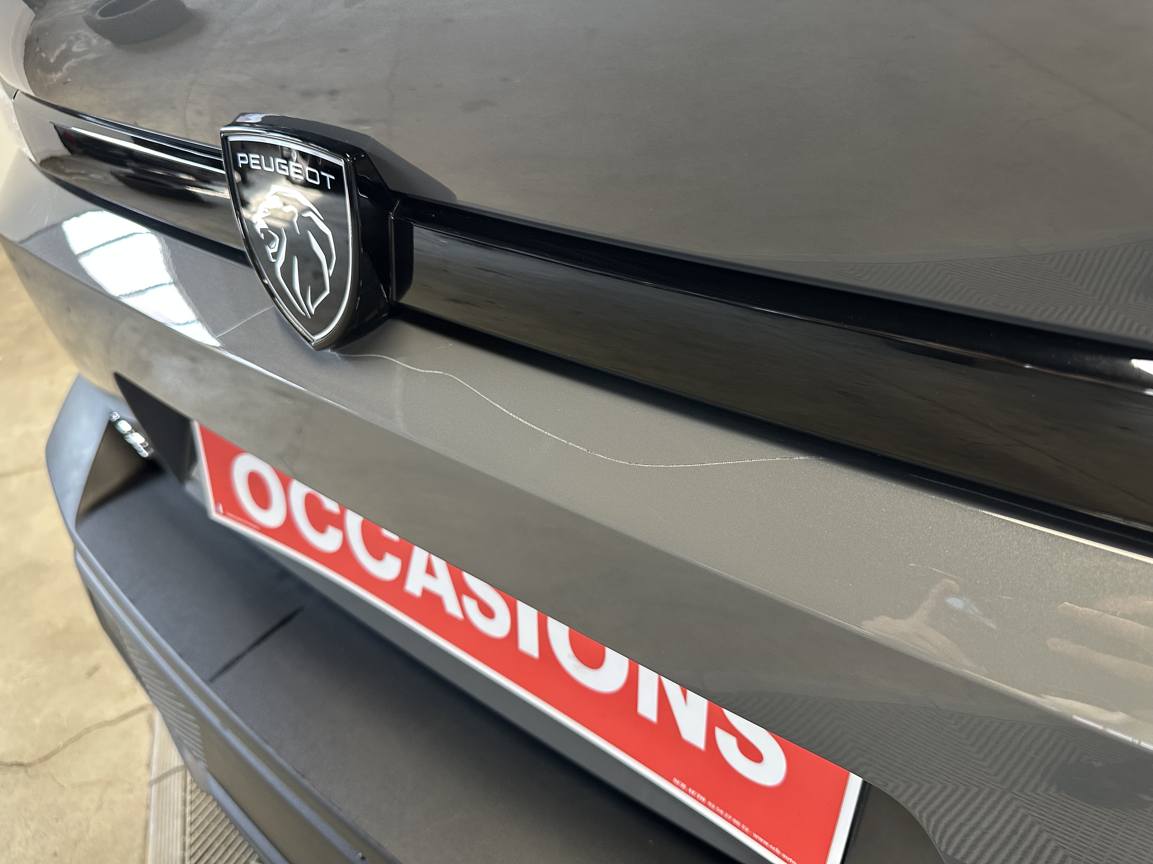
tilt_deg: -31.5
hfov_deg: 71.6
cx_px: 576
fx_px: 799
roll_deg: +0.7
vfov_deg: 56.8
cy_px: 432
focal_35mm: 24
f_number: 1.78
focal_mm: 6.86
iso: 200
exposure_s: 1/50
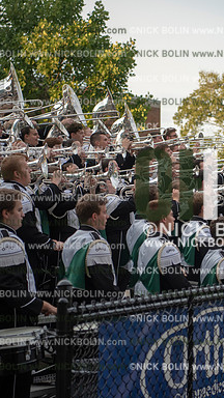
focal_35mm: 98
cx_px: 208
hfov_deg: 12.3
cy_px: 198
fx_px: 1035
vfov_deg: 21.8
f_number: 3.2
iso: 800
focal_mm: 62
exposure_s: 1/1250
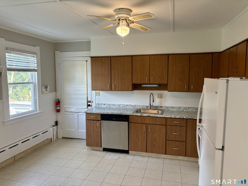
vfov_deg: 53.1
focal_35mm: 26
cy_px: 93
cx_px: 124
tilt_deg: -6.6
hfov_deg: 67.3
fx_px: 186
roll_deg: +0.9
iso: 160
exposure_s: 1/120
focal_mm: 5.96
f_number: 1.6
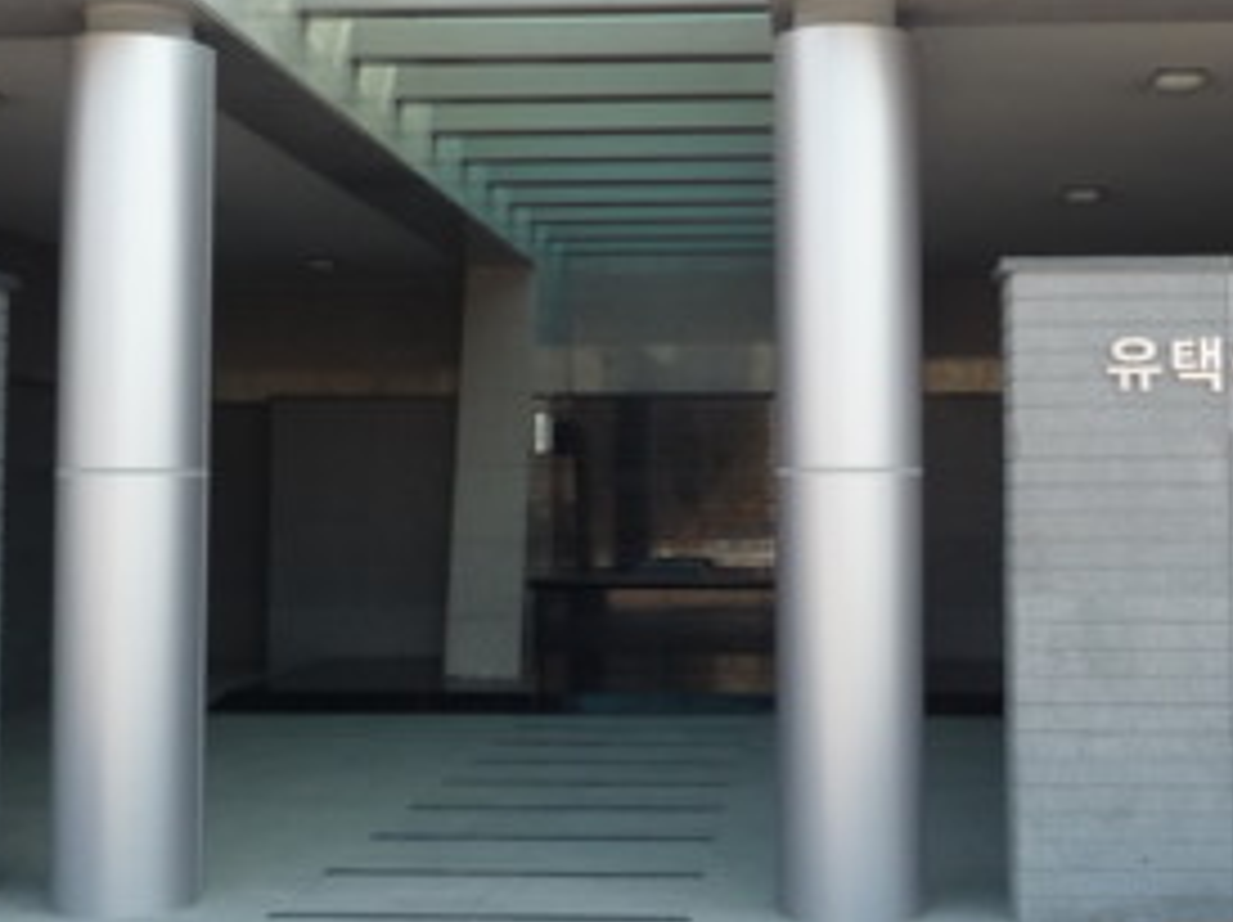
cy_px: 391
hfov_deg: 37.4
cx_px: 734
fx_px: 1815
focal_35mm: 51
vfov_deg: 28.5
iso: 100
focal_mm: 4.4
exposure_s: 1/250
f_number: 2.8
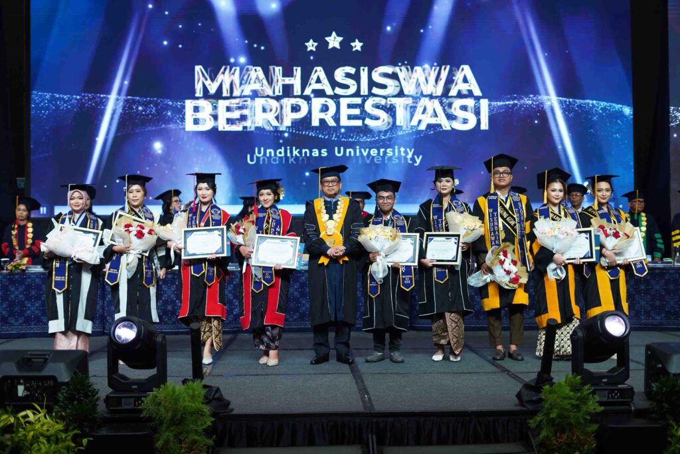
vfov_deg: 27.0
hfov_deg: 39.6
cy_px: 227
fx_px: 945
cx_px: 340
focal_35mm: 50
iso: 125
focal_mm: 50
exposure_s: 1/160
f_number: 2.2
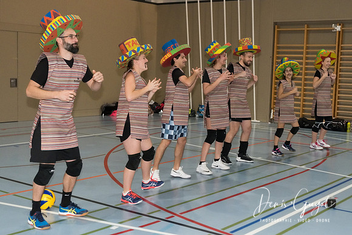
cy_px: 117
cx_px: 196
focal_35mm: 49
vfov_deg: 27.6
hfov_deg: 40.3
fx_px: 479
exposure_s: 1/500
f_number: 3.2
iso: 5000
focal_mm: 29.2
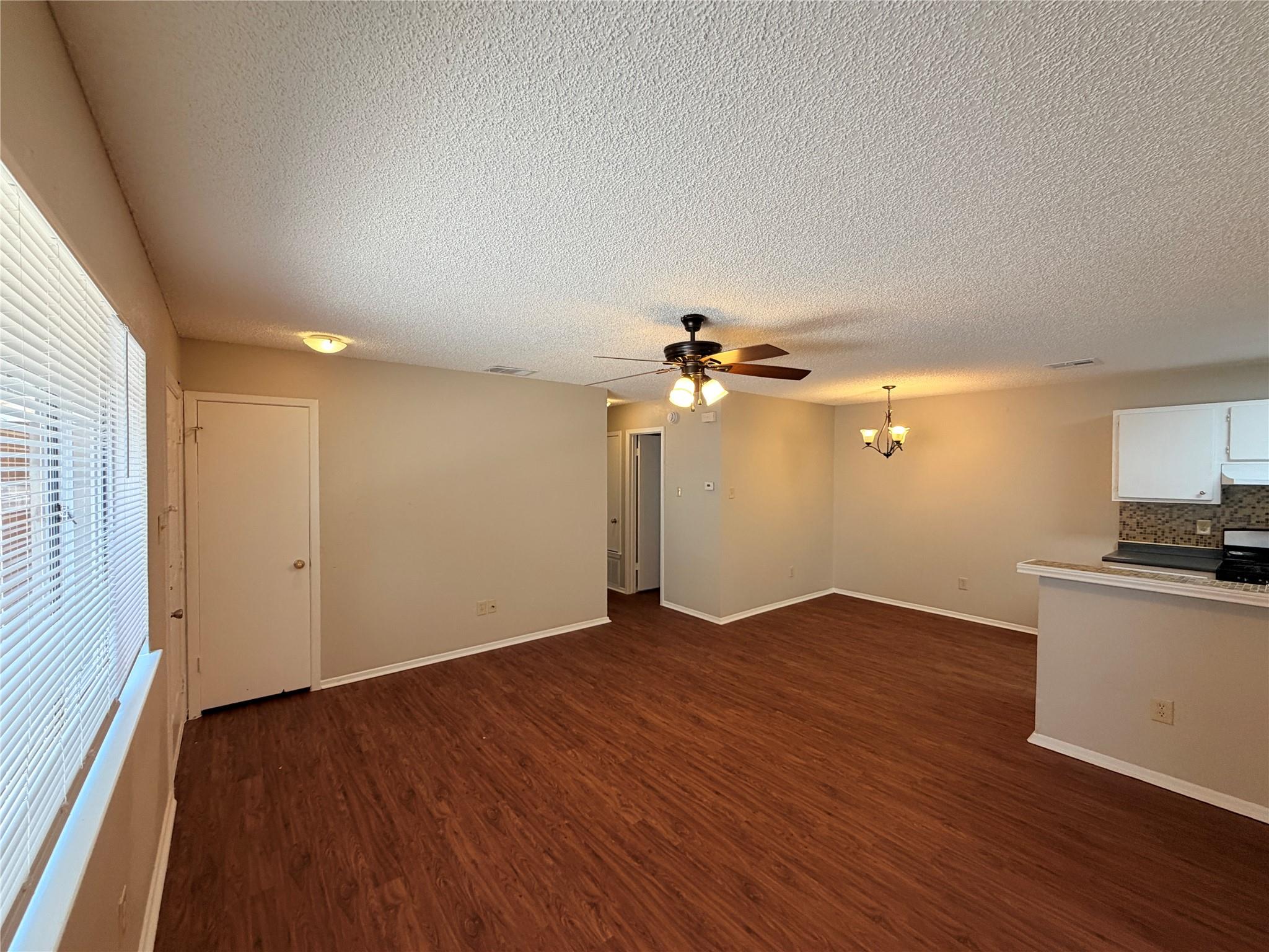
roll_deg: +0.3
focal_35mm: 14
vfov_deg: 85.7
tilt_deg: -0.8
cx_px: 634
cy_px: 476
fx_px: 513
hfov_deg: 102.1
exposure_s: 1/120
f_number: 2.2
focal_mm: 2.22
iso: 200
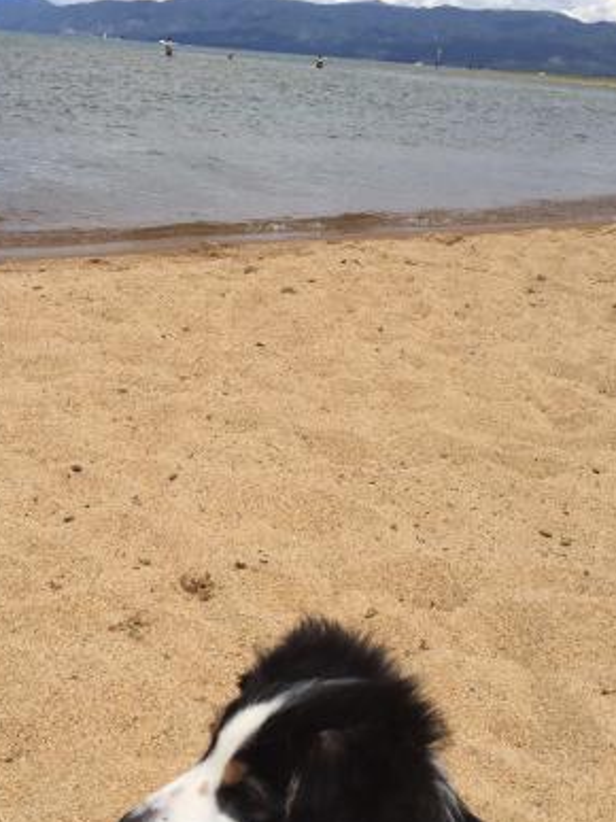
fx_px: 1068
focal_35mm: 45
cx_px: 210
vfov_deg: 41.8
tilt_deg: -23.0
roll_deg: -4.1
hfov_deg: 31.9
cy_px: 503
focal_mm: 4.15
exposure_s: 1/2825
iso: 32
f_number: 2.2
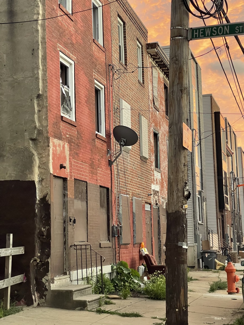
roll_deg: +0.9
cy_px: 162
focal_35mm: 64
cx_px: 122
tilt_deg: +7.4
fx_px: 601
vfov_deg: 30.3
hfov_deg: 22.9
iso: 320
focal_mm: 7.5
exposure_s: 1/60
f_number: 2.2
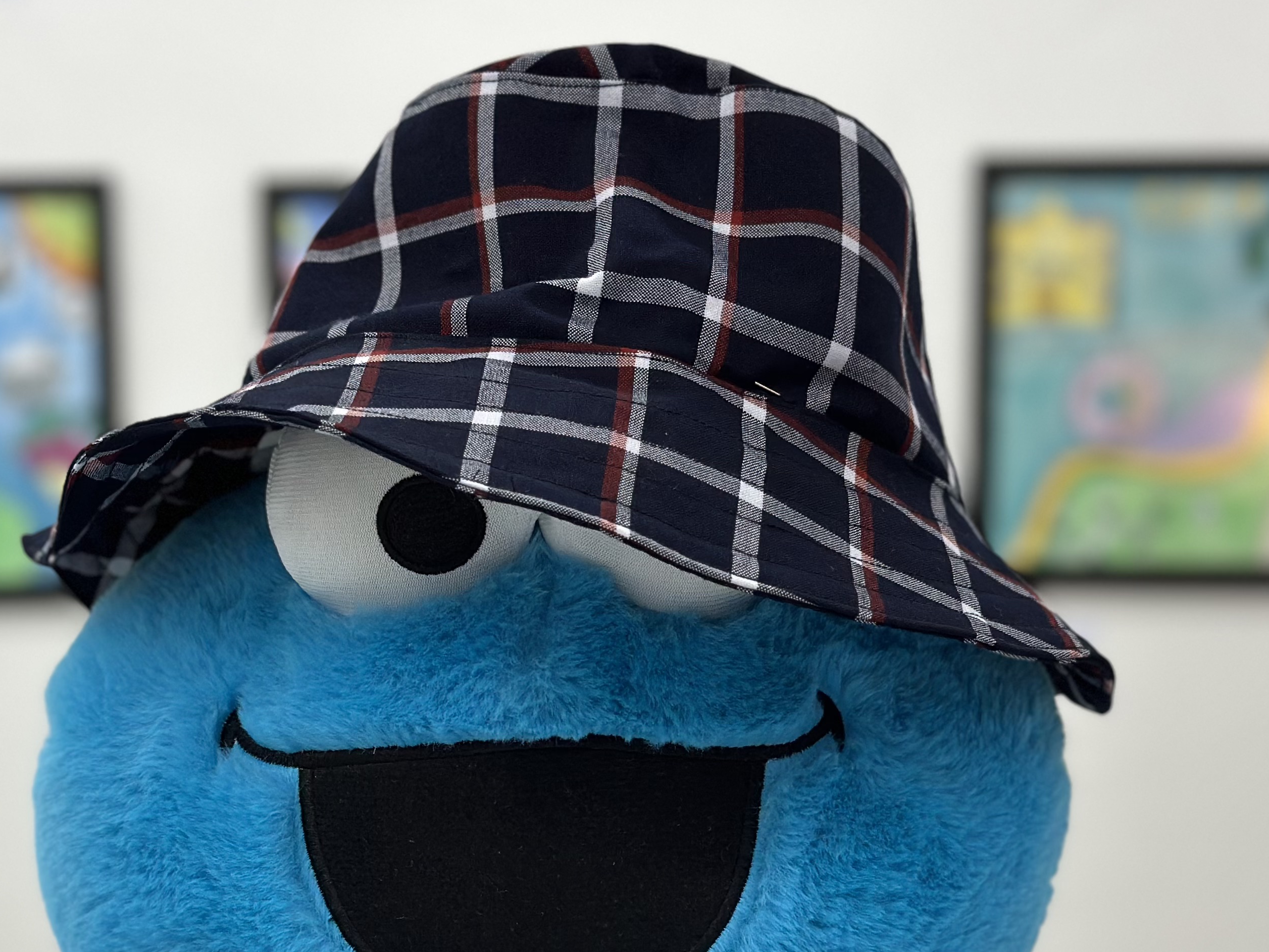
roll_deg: +0.5
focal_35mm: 77
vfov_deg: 19.0
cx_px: 600
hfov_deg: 25.3
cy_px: 712
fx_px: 2823
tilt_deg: -2.5
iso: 160
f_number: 1.78
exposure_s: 1/100
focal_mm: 6.86
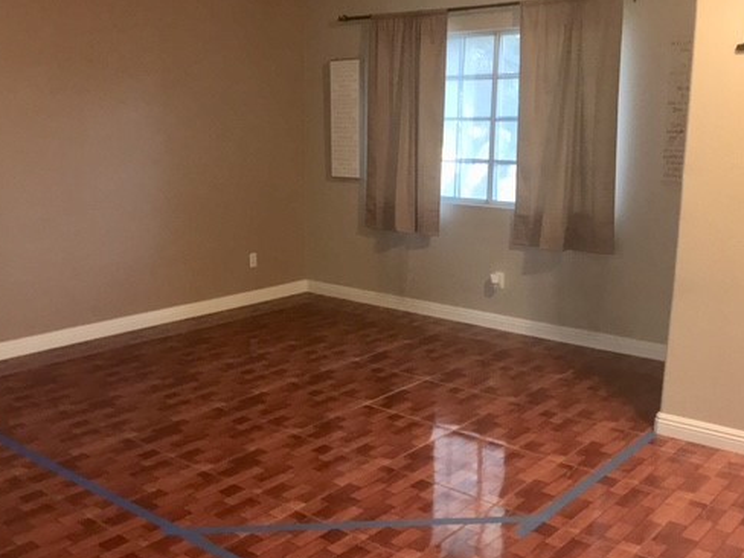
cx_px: 343
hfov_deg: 48.9
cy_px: 287
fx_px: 817
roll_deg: +0.2
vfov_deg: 37.7
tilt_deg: -11.3
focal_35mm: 38
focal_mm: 4.15
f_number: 2.2
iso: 125
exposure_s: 1/16
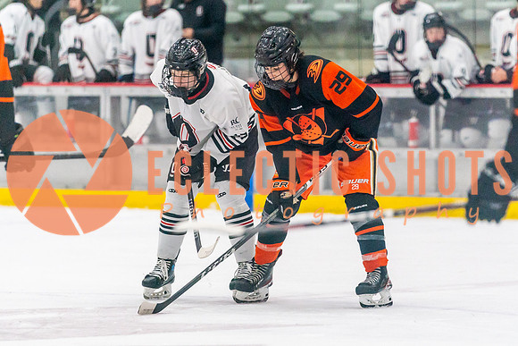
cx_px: 259
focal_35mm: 321
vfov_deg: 4.3
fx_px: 4623
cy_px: 176
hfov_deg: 6.4
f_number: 2.8
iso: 3200
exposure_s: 1/1250
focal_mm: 200
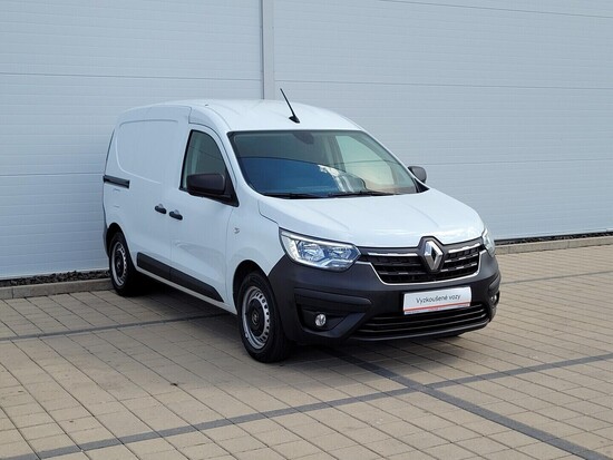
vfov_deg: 53.1
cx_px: 306
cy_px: 230
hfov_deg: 67.3
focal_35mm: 26
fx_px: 461
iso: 40
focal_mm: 5.4
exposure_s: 1/1117
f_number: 1.8
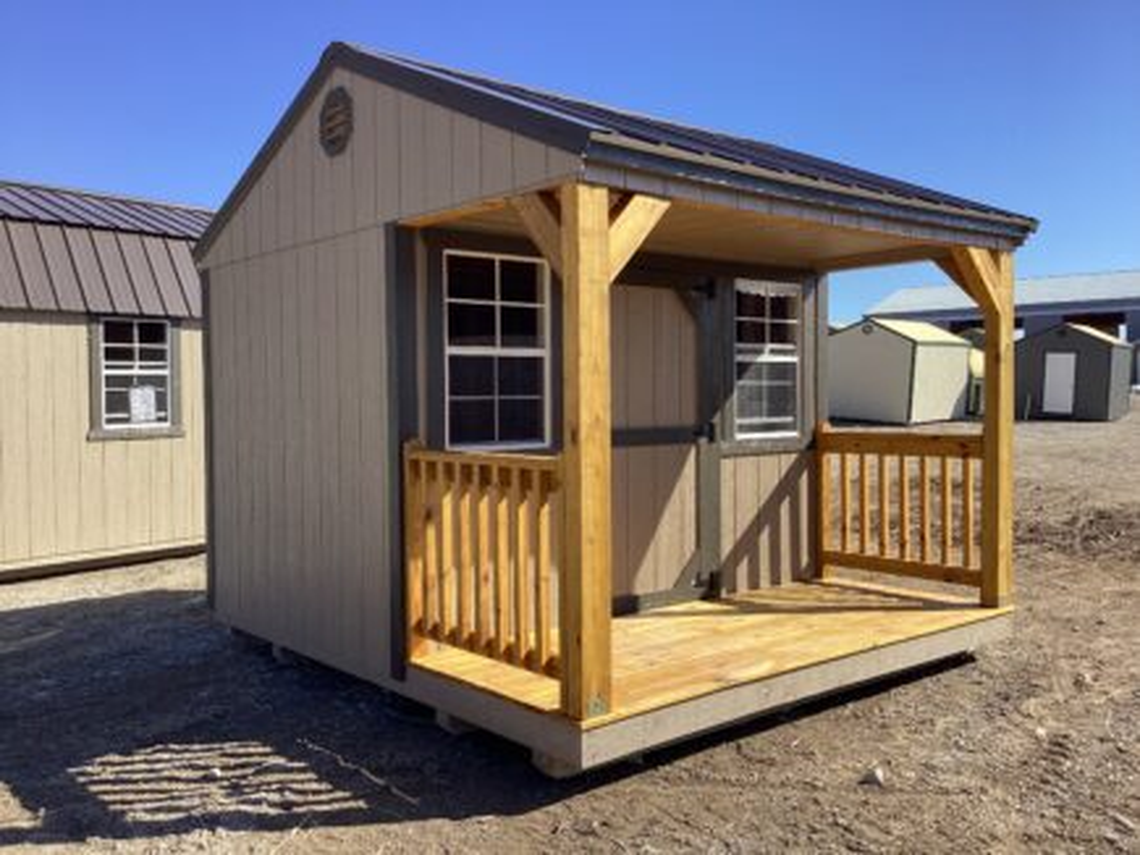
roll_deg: +1.1
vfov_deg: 45.4
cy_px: 428
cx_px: 570
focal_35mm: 31
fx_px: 1021
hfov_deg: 58.4
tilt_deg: -5.0
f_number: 2.4
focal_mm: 3.3
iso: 25
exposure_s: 1/970
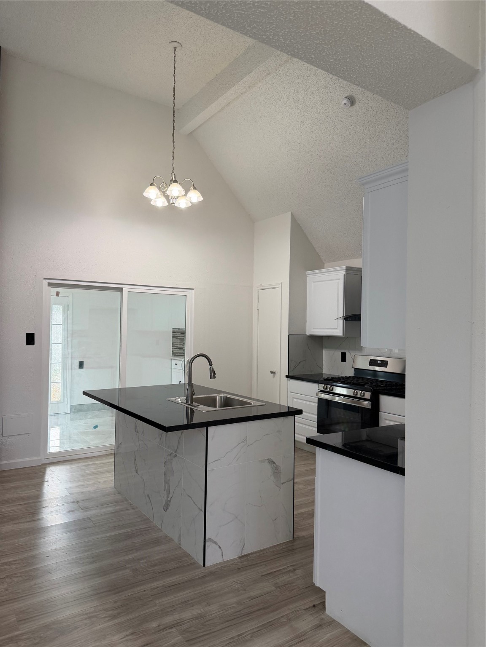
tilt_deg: +0.7
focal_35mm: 24
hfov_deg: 56.8
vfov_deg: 71.6
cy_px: 324
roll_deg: -1.3
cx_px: 243
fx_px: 449
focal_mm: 6.76
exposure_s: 1/120
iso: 160
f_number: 1.78
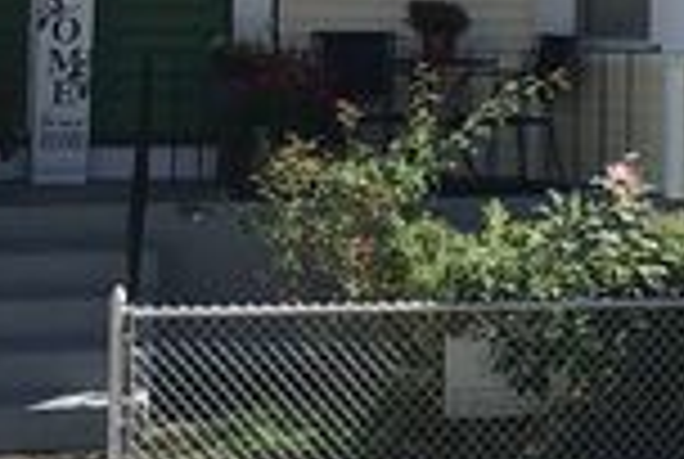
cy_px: -209
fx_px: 2684
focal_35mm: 141
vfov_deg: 9.5
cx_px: 706
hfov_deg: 14.3
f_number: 2.4
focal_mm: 3.3
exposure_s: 1/776
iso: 25
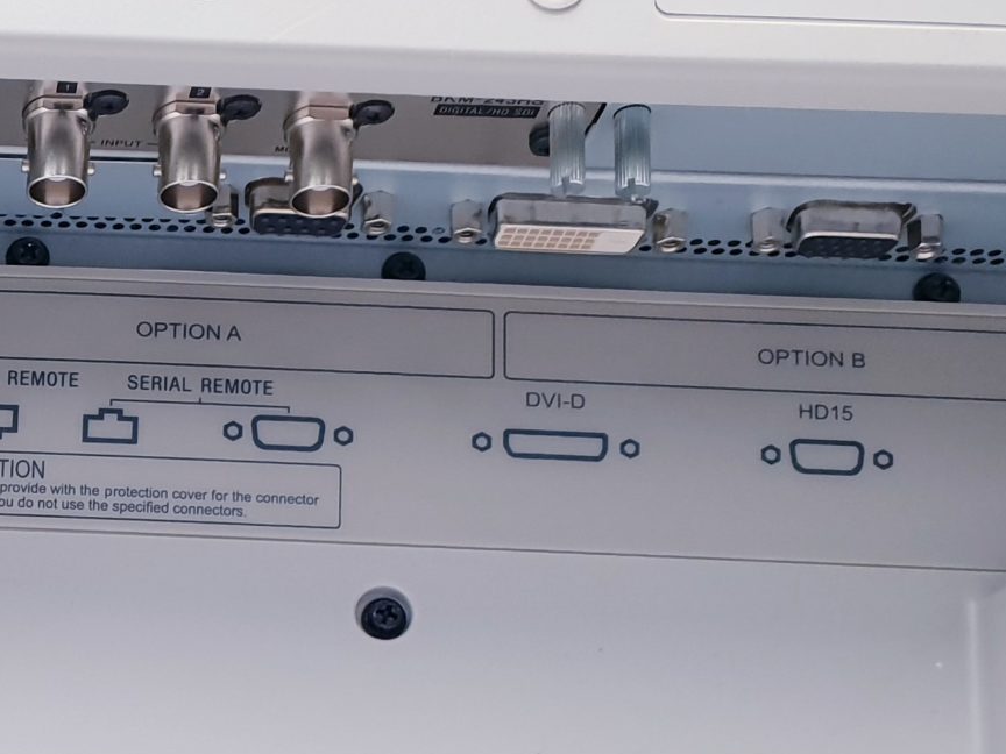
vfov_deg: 17.6
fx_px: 2238
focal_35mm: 77
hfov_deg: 22.9
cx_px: -262
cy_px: 1041
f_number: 2.4
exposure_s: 1/50
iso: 80
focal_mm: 4.3
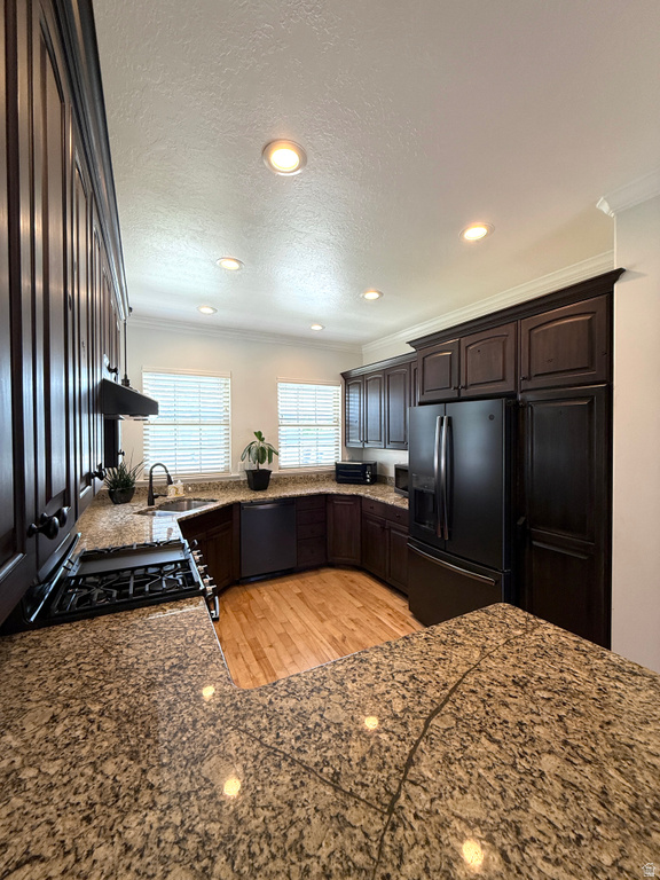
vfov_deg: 102.1
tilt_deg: -0.4
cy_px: 440
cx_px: 330
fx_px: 356
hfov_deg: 85.7
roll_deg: -0.4
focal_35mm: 14
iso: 125
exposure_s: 1/120
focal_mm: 2.22
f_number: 2.2
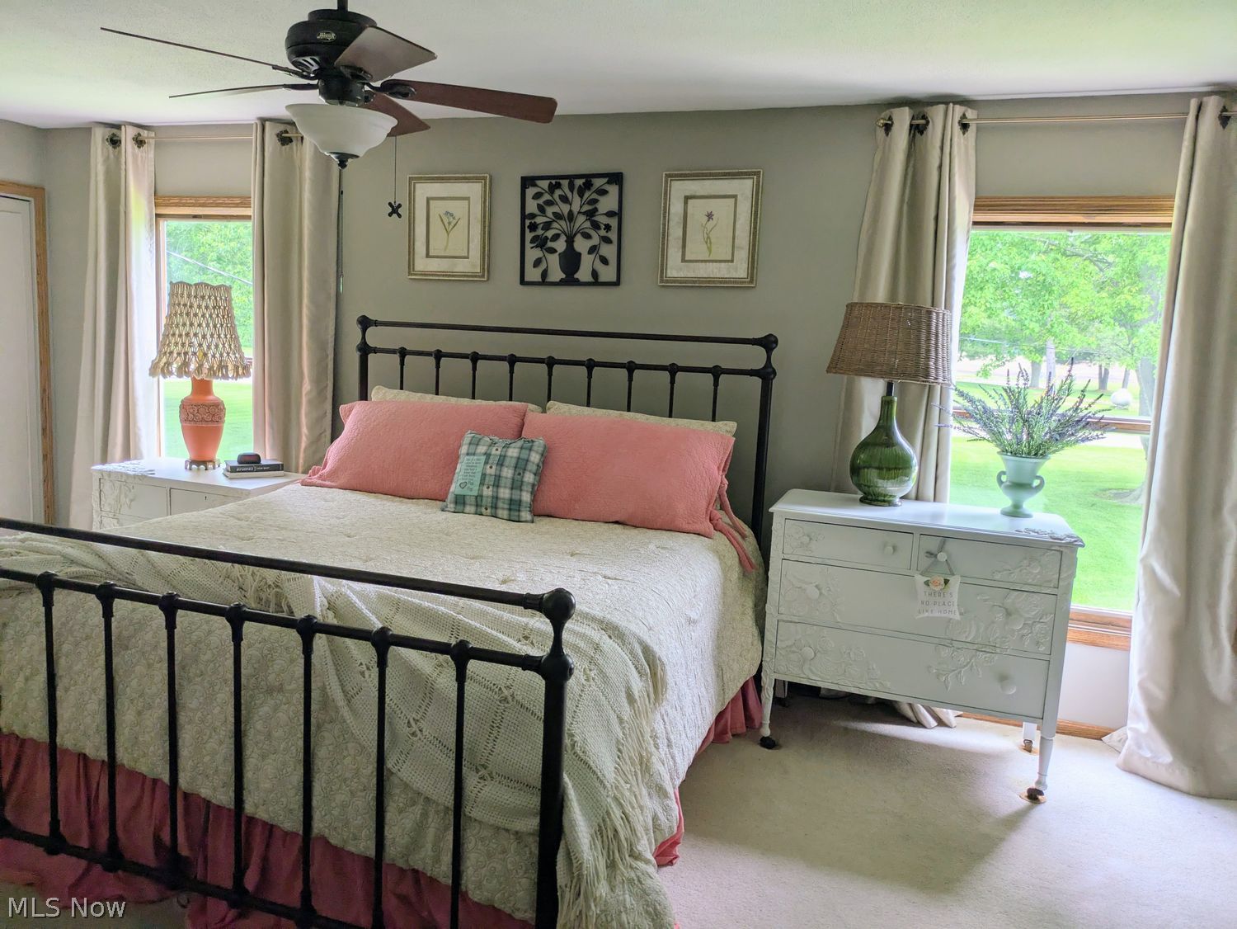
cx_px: 618
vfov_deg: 54.9
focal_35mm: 25
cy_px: 464
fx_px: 894
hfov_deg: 69.4
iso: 42
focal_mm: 5.43
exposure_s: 1/120
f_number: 1.89
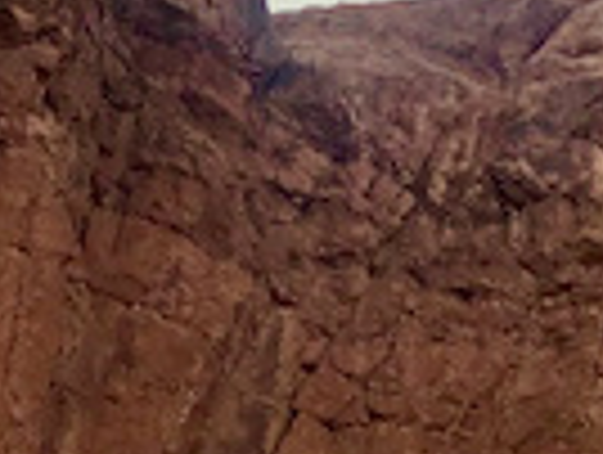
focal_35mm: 125
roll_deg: -4.1
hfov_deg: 15.4
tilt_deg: +28.4
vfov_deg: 11.9
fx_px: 2181
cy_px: 126
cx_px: -4
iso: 20
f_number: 1.8
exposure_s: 1/2740
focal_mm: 3.99
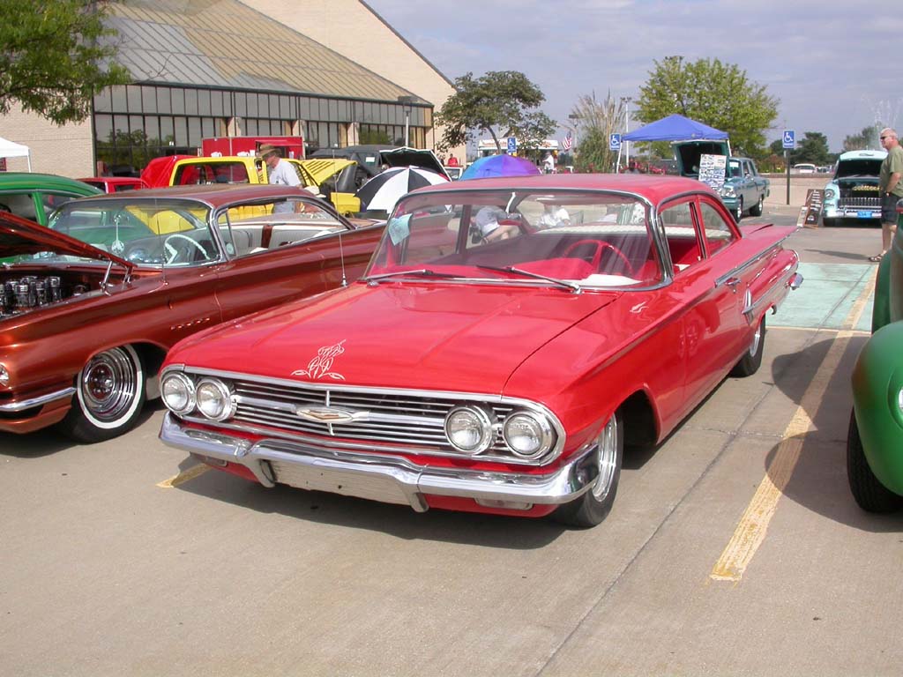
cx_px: 452
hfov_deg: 49.0
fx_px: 991
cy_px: 338
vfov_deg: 37.7
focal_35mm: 38
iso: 100
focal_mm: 7.85
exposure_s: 1/420
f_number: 7.5
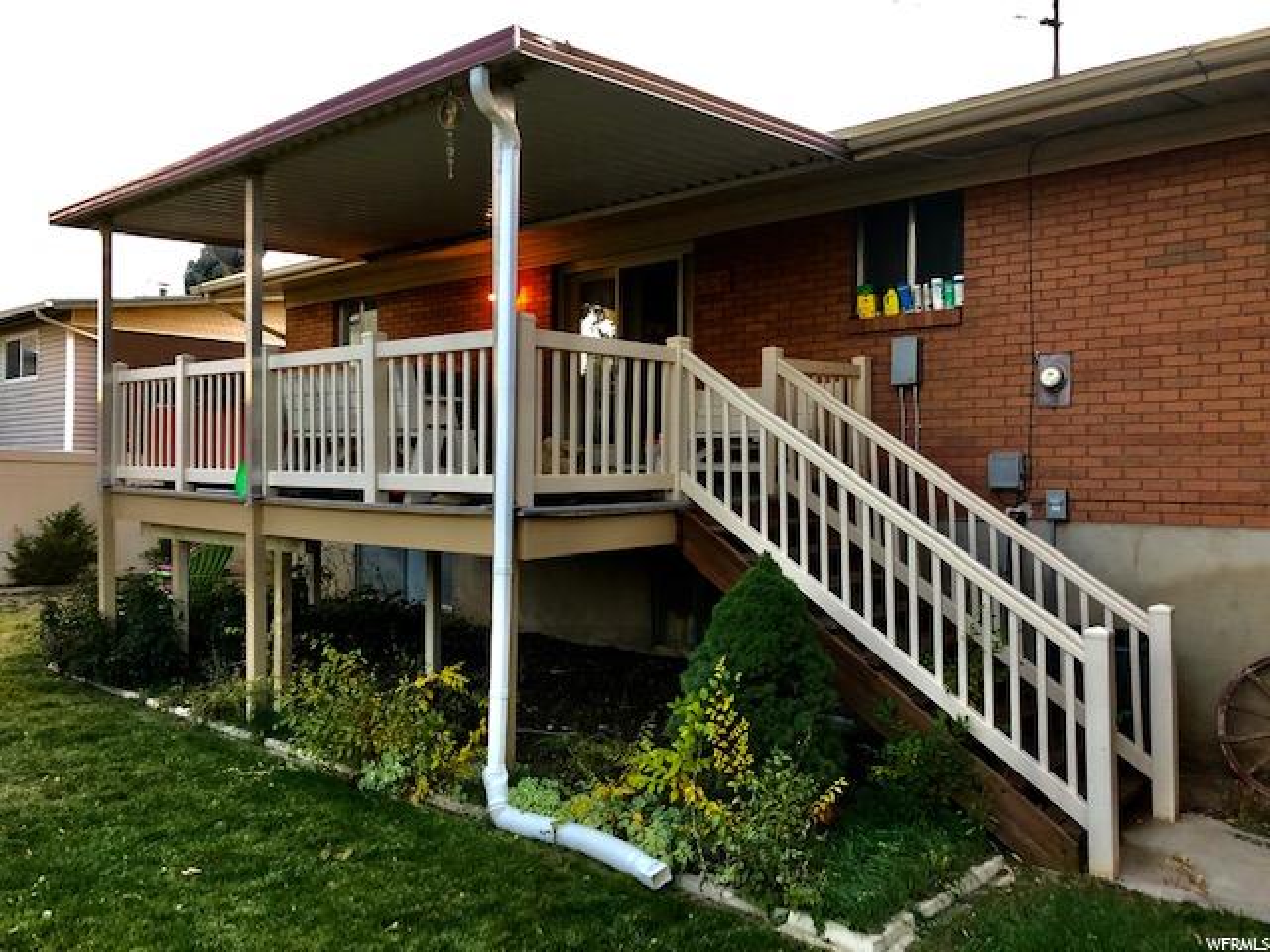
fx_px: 1027
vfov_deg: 49.7
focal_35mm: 28
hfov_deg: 63.4
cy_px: 476
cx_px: 635
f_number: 1.8
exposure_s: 1/30
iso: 40
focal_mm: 4
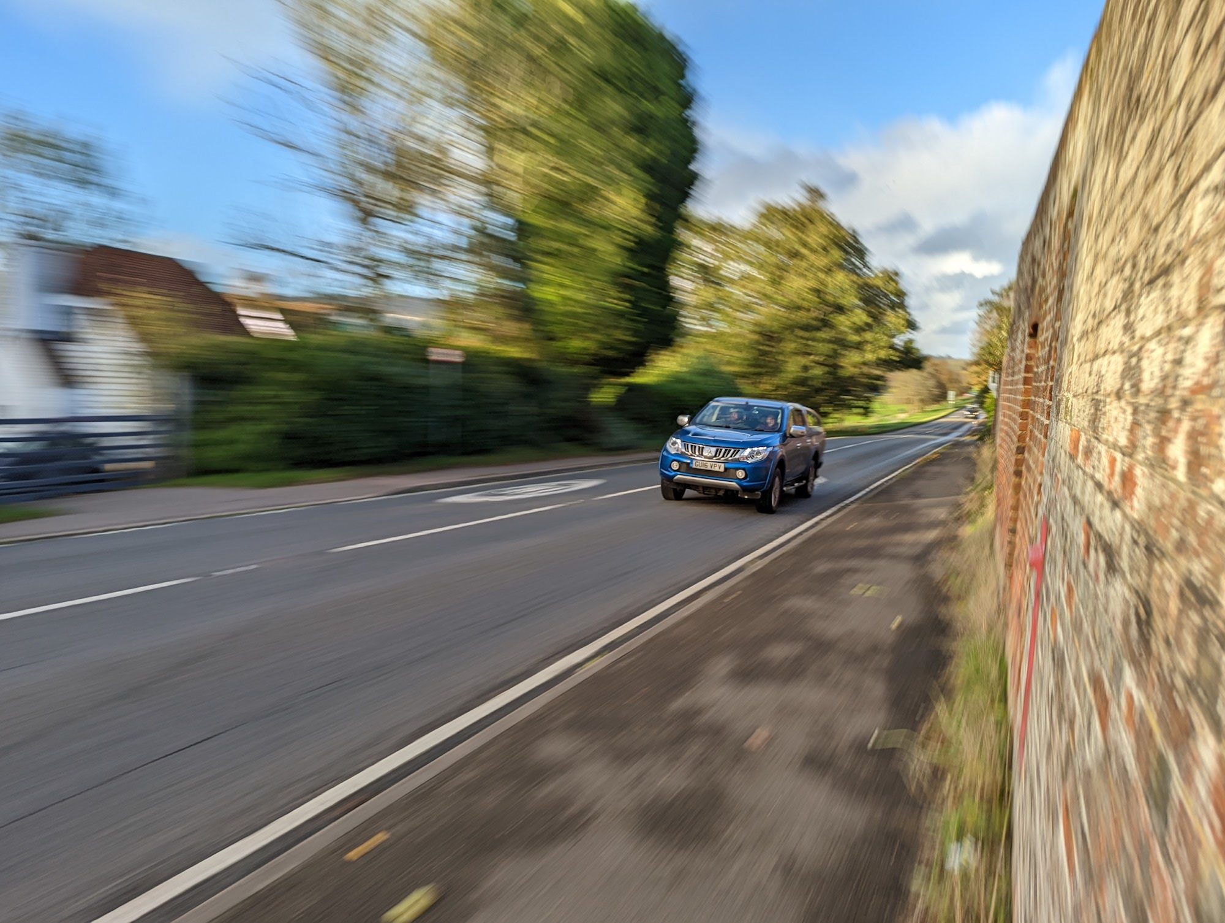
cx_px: 612
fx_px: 851
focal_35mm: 24
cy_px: 462
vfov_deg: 56.9
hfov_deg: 71.5
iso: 42
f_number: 1.85
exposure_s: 1/694
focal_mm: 6.81
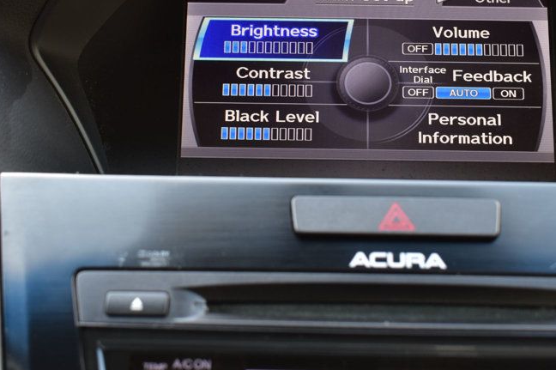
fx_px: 1062
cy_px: 113
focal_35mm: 69
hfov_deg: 29.3
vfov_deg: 19.7
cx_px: 299
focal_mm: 29
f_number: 7.1
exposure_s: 1/25
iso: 400
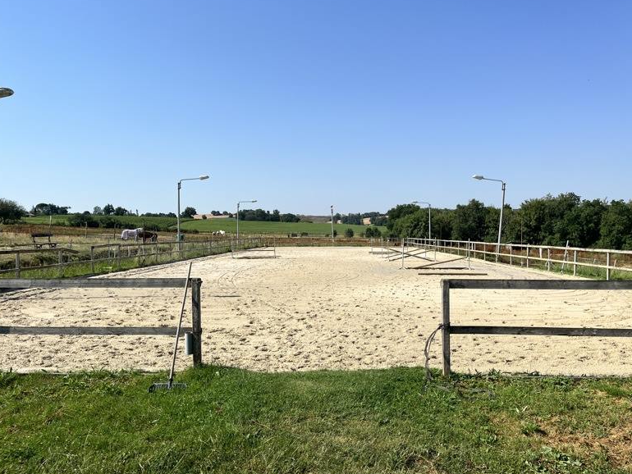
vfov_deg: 51.4
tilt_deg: +1.7
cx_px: 318
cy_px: 234
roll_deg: -0.2
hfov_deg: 65.3
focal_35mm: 27
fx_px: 493
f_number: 1.6
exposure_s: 1/5319
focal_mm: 5.1
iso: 50
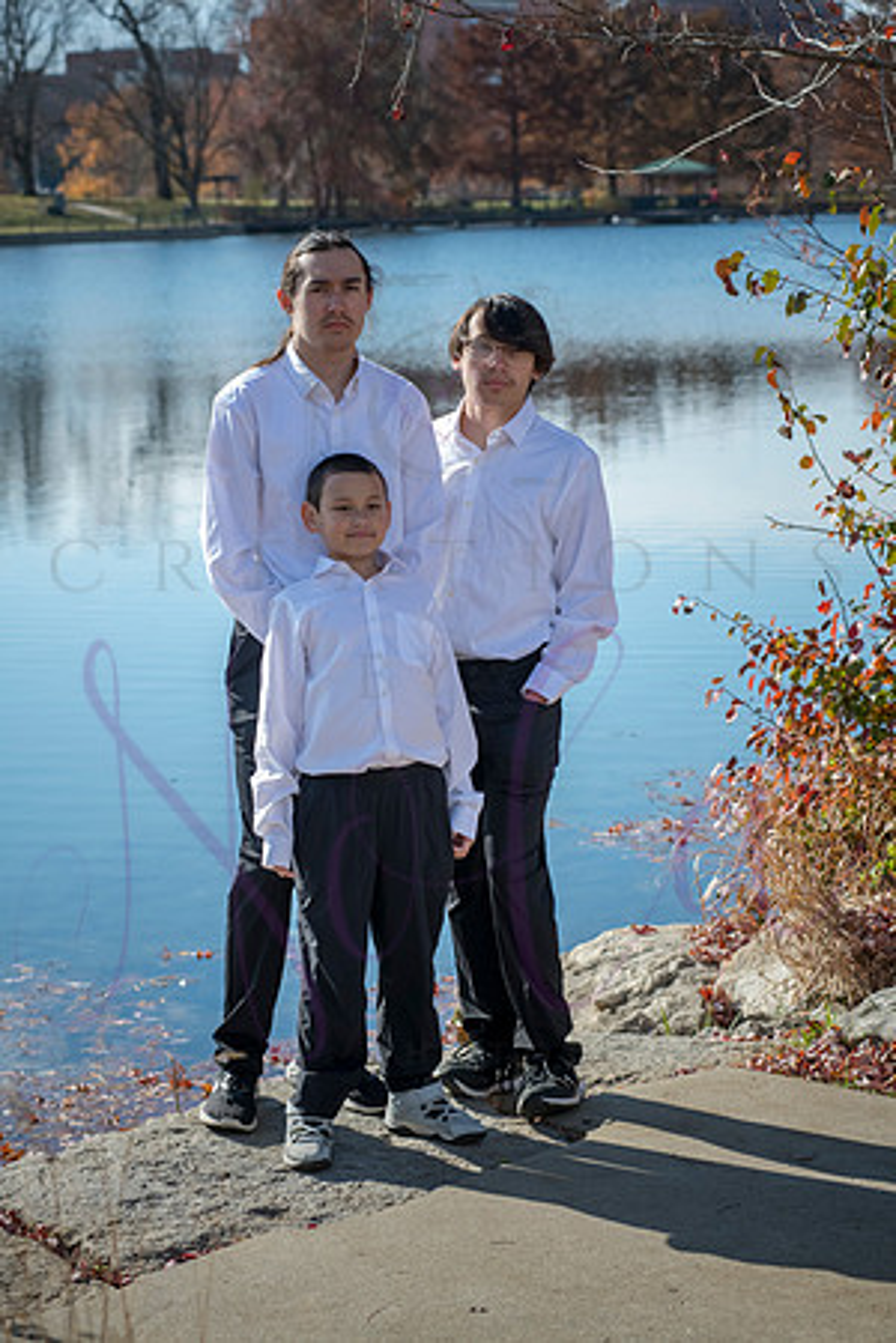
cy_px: 672
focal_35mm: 86
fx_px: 3210
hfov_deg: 15.9
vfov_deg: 23.6
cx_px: 448
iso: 400
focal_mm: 86
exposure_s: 1/800
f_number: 7.1
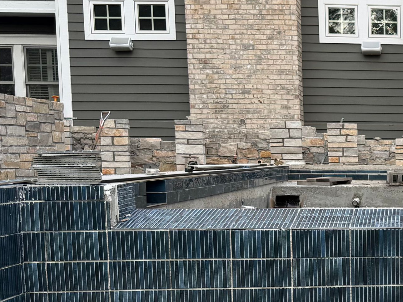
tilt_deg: -6.9
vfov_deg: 19.4
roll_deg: +0.1
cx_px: 492
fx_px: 873
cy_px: 254
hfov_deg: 23.6
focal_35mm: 75
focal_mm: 6.76
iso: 80
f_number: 1.78
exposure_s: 1/1018
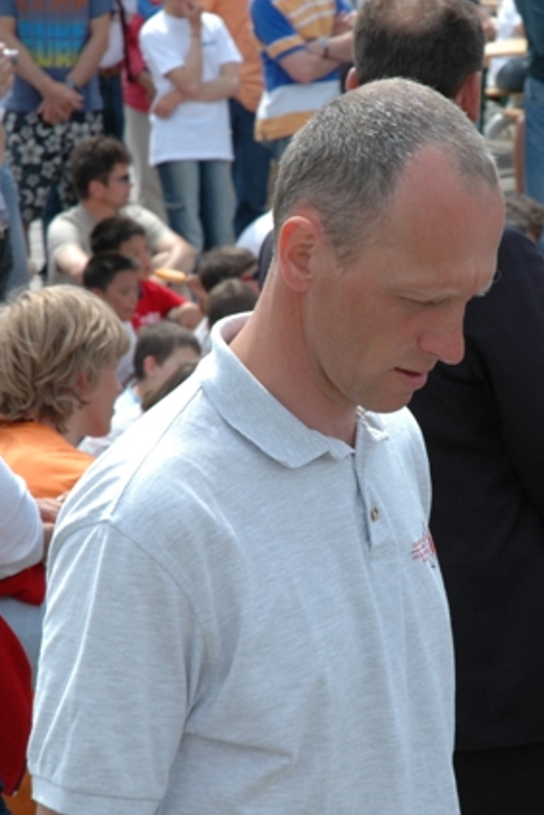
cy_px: 408
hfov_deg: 8.6
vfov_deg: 12.9
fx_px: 3598
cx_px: 399
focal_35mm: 159
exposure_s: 1/320
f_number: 9
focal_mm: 70
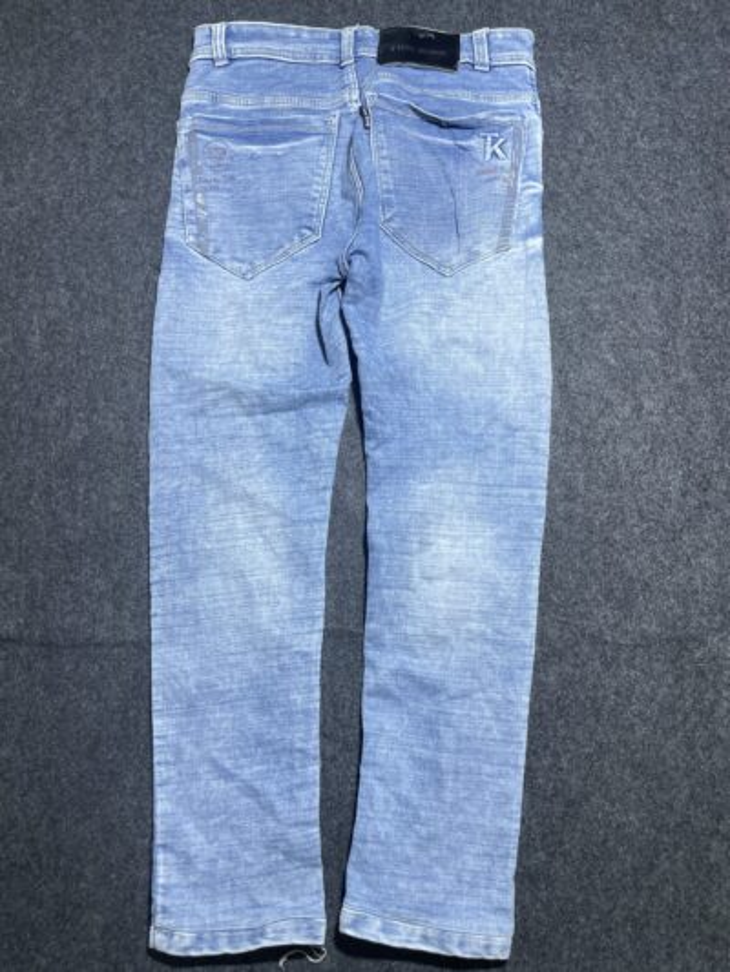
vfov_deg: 67.3
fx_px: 731
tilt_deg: -54.2
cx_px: 365
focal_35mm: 26
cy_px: 486
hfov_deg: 53.1
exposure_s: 1/100
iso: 100
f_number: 1.6
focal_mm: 4.2
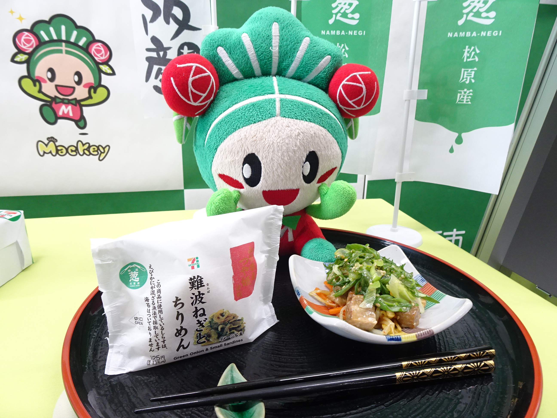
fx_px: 386
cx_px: 278
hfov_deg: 71.6
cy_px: 209
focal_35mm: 24
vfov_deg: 56.8
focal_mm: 4.1
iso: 250
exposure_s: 1/30
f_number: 3.5
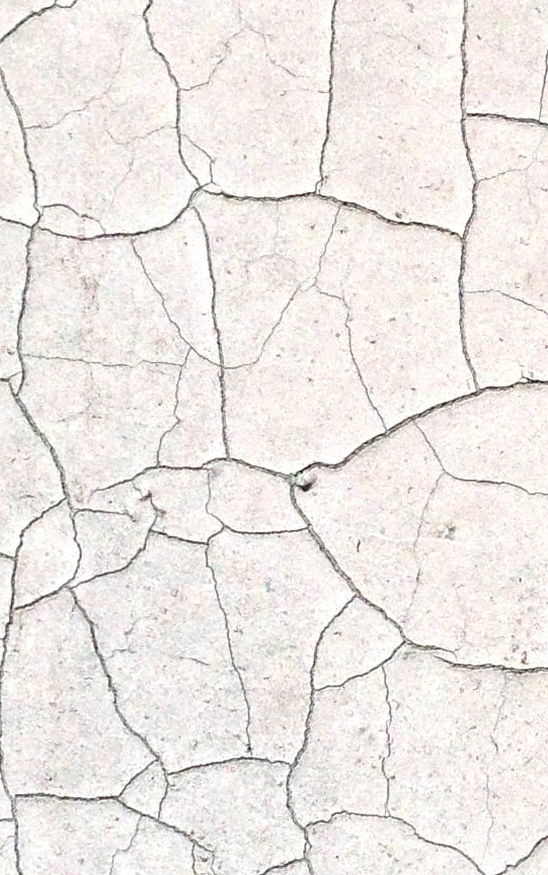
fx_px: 3153
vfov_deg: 15.8
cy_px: 287
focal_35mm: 132
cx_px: 523
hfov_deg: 9.9
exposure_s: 1/9091
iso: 50
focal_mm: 4.12
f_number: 2.4
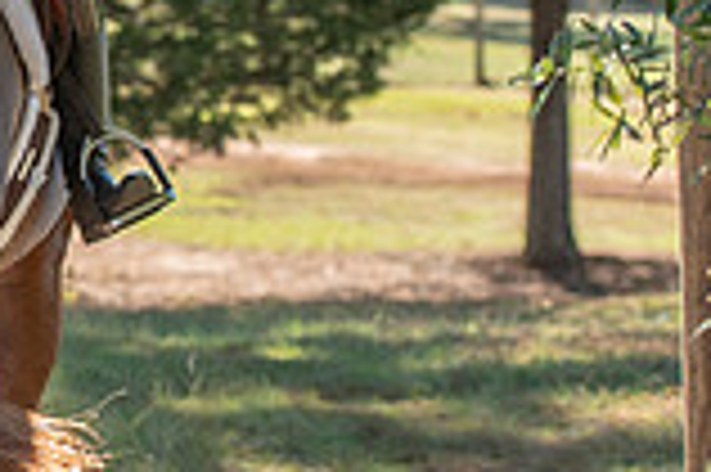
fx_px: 5800
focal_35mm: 294
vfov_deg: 4.7
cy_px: 83
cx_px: -446
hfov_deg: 6.9
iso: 280
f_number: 4
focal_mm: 80
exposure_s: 1/320
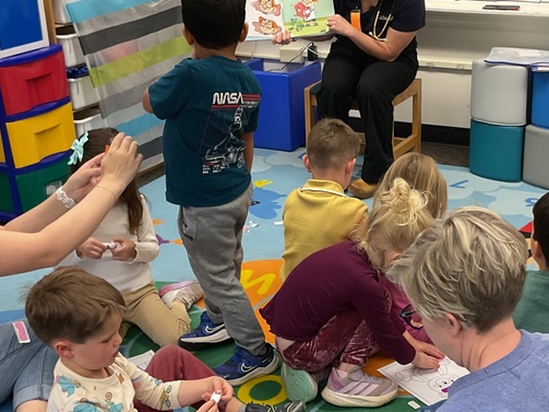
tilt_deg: -21.2
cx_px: 375
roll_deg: -0.4
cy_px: 201
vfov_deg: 24.8
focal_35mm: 59
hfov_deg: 32.4
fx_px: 936
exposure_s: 1/60
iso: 40
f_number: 1.8
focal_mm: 3
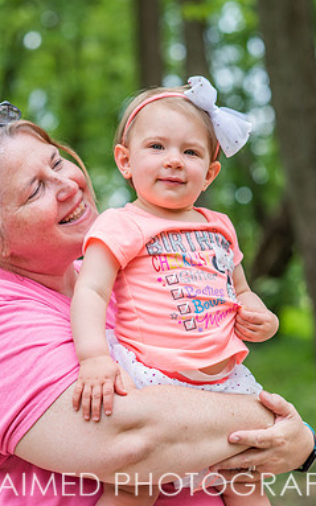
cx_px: 182
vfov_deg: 15.5
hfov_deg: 9.7
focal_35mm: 135
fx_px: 1862
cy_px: 254
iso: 320
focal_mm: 85
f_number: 3.5
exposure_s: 1/1000
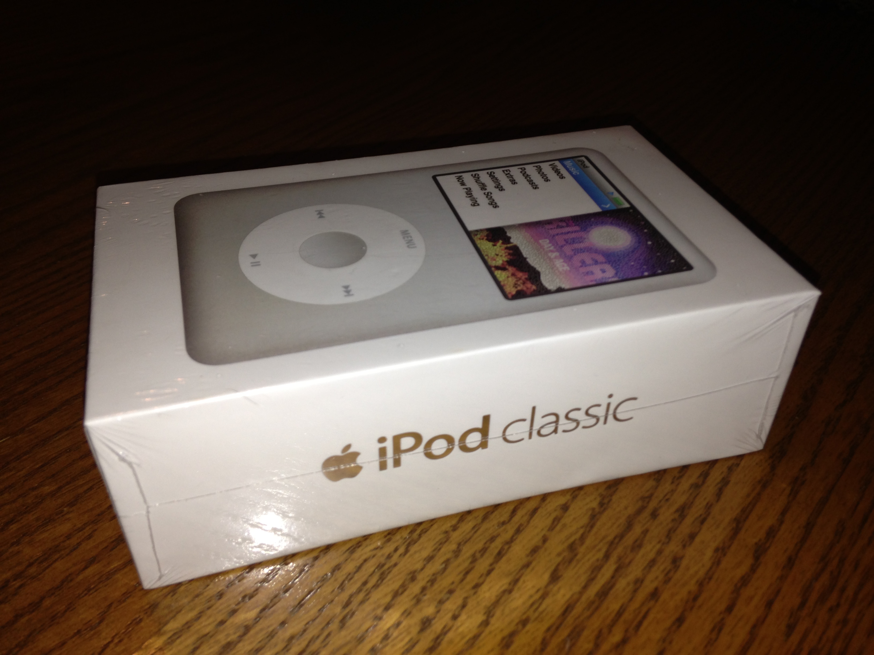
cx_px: 437
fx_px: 833
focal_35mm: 33
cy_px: 328
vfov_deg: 42.9
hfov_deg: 55.4
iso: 50
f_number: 2.4
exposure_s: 1/104
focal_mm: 4.13
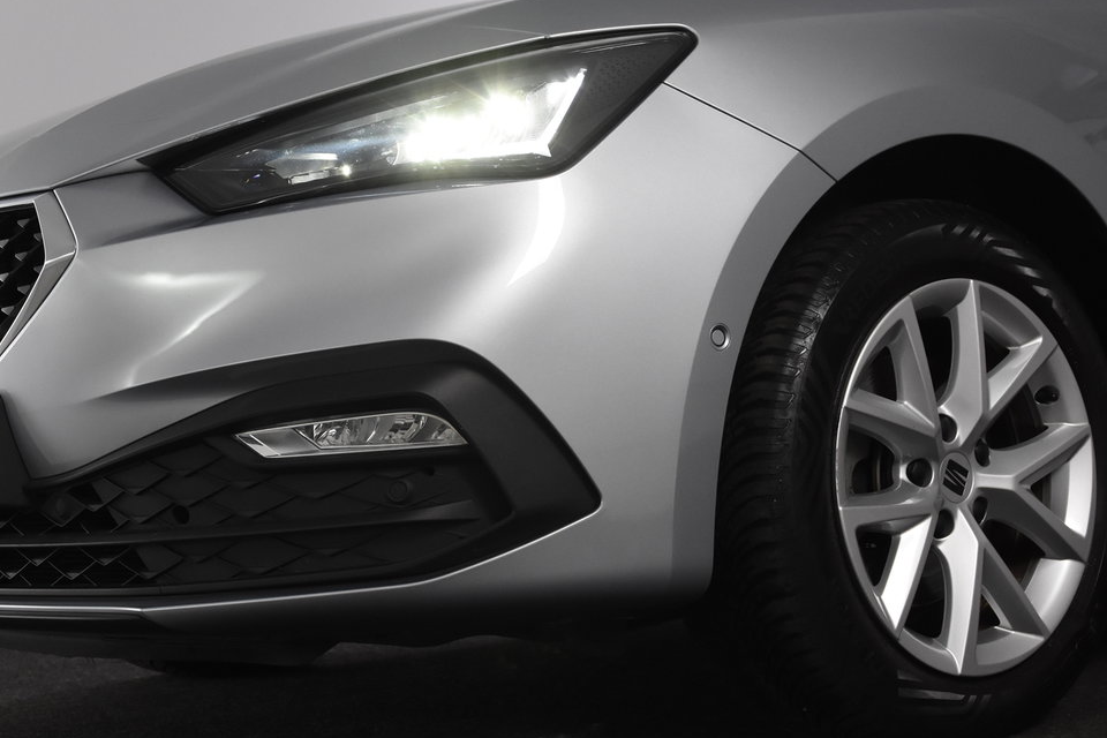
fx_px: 2091
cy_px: 421
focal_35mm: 68
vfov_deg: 20.0
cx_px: 498
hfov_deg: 29.6
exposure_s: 1/160
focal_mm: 34
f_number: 6.3
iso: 1600
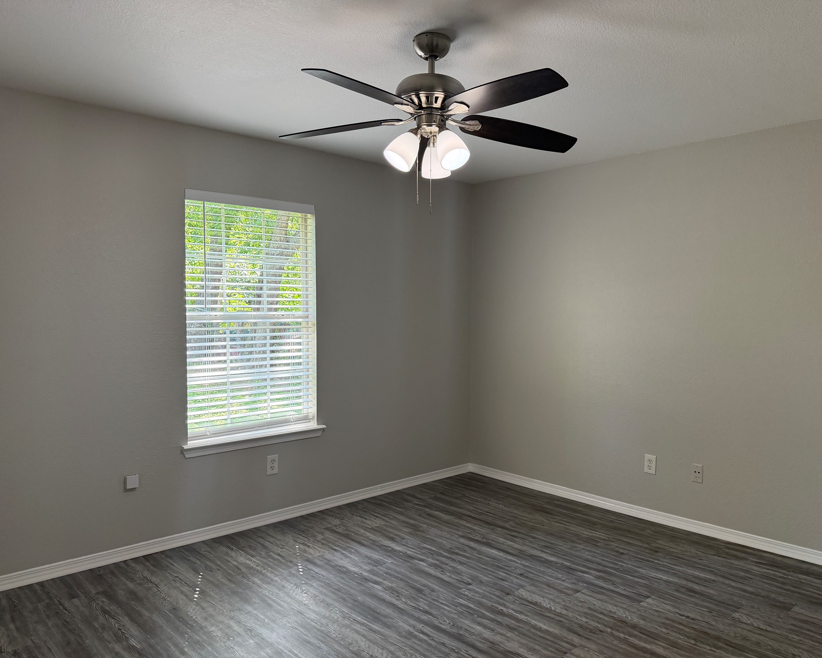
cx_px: 437
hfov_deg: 66.0
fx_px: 633
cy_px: 340
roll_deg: -0.5
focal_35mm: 26
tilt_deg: -4.3
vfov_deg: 54.9
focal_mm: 6.76
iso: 200
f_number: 1.78
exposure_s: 1/137
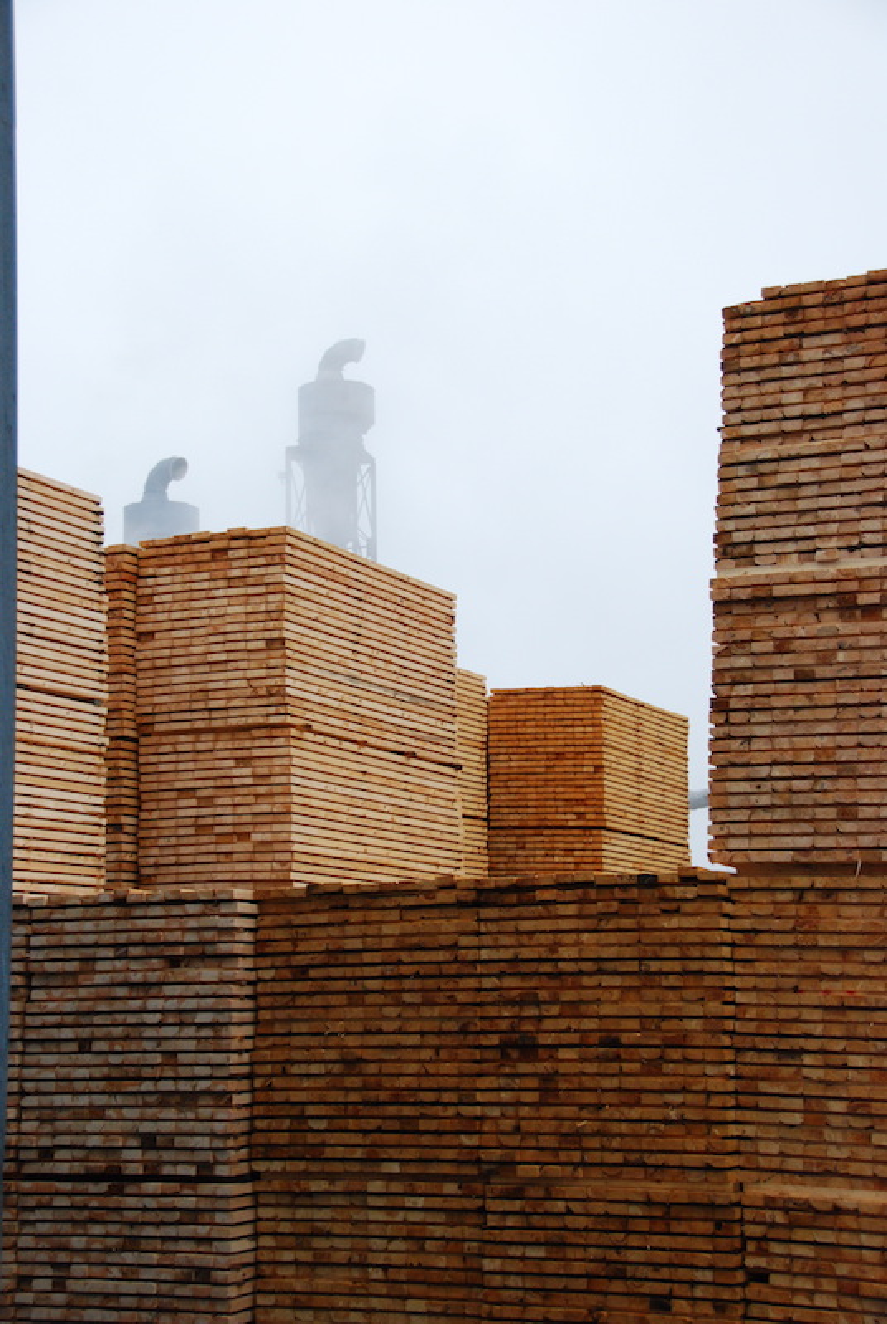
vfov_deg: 33.4
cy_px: 662
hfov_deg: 22.7
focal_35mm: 60
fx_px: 2210
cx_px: 444
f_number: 4.5
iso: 800
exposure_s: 1/1250
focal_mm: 40
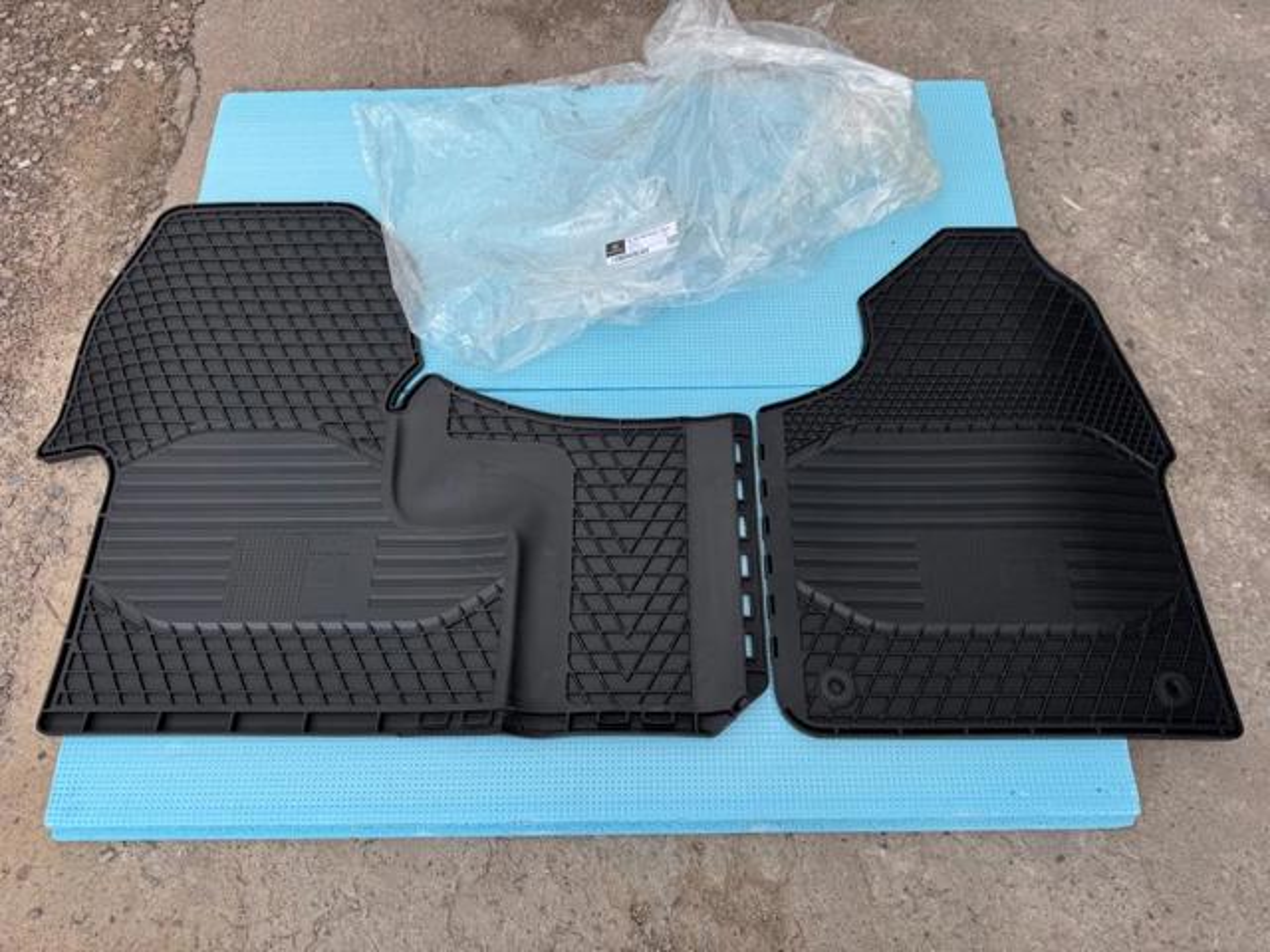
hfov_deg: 71.6
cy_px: 476
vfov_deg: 56.8
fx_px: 881
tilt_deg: -66.3
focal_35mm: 24
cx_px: 635
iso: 80
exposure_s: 1/782
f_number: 1.78
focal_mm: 6.76
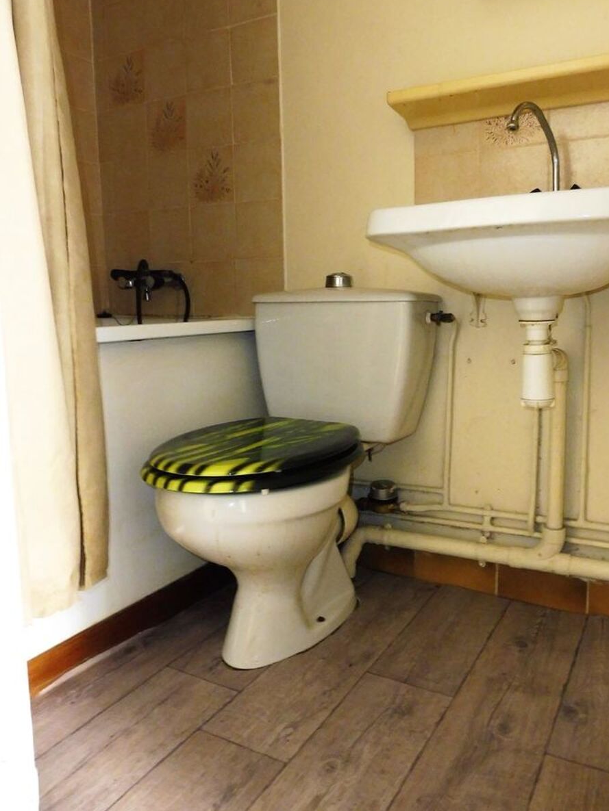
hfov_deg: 51.2
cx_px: 342
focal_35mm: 27
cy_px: 375
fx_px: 633
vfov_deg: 65.2
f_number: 3.3
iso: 500
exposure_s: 1/8
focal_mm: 4.3
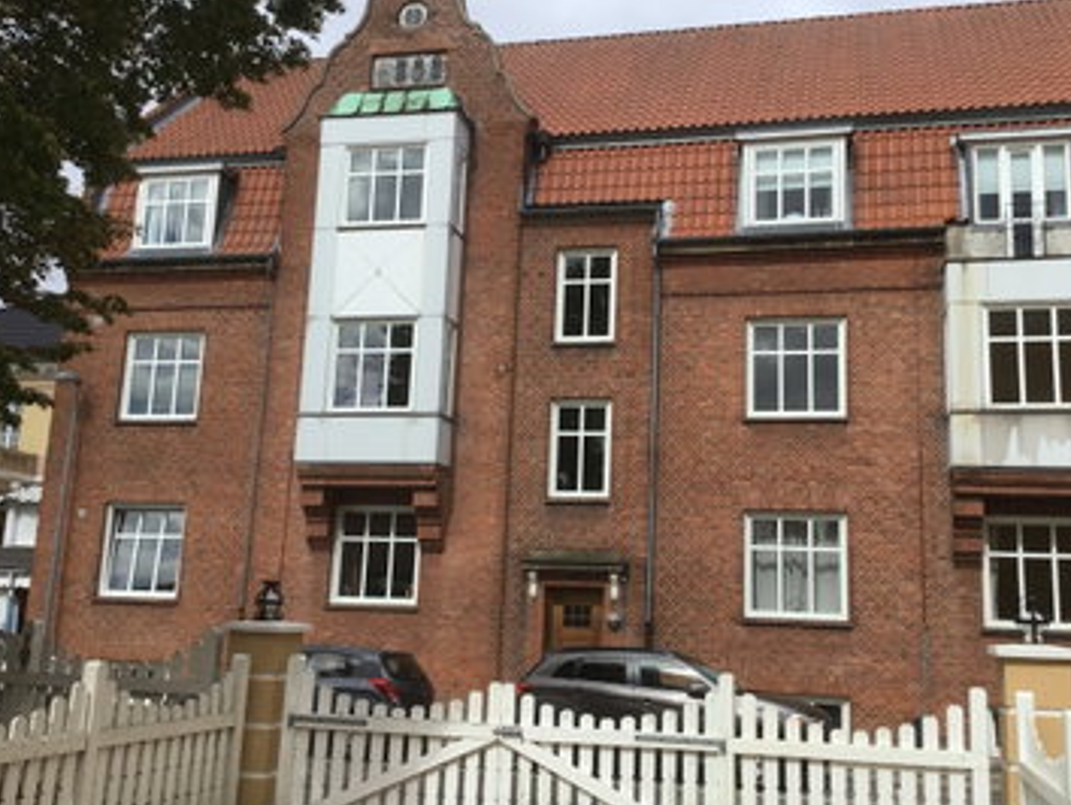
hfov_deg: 52.5
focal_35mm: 35
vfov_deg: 40.7
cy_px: 406
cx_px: 587
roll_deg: -2.3
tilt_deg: +10.9
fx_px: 1084
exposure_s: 1/1431
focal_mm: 3.3
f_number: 2.4
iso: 25
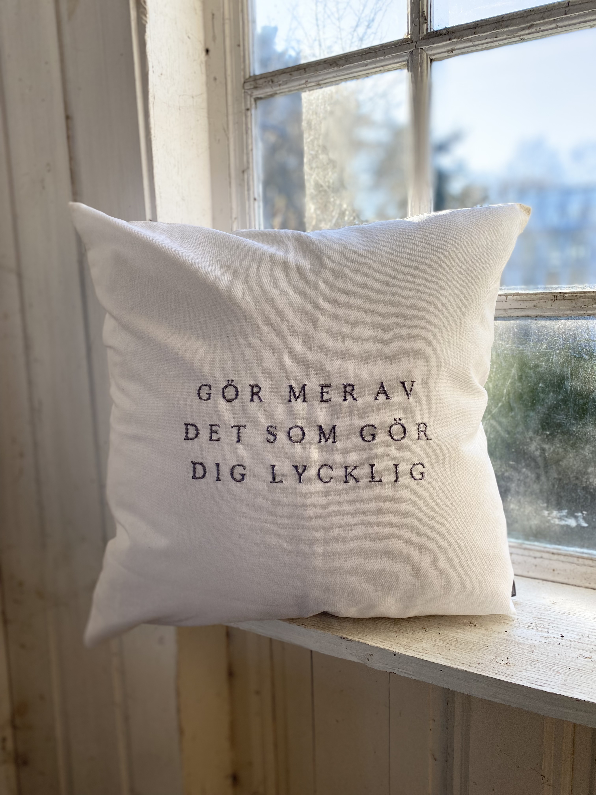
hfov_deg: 53.1
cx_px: 298
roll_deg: +2.0
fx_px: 597
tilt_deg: -8.8
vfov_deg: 67.3
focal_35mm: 26
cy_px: 398
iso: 32
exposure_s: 1/324
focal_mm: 4.25
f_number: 1.8
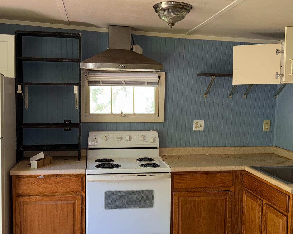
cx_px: 136
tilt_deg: -4.5
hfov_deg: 46.8
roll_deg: +0.0
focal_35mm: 39
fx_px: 338
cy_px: 118
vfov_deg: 38.2
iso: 64
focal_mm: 6.76
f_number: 1.78
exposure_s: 1/26
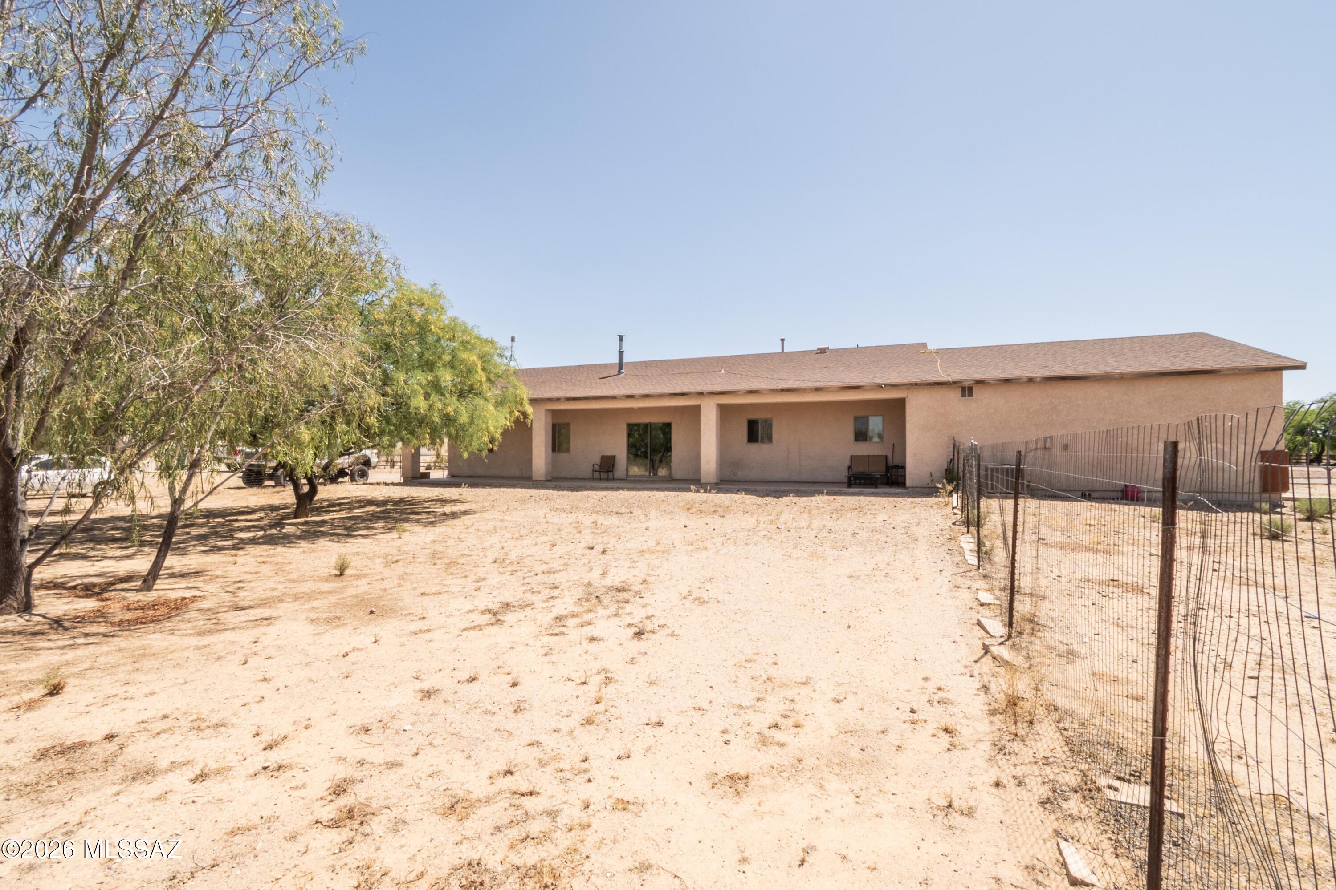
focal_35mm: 15
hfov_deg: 100.4
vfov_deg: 77.3
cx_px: 668
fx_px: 557
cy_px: 445
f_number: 22
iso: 200
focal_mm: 10
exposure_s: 1/50
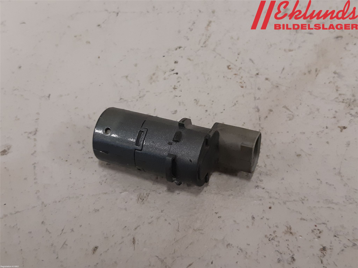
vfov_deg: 53.1
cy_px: 134
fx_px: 269
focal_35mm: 26
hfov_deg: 67.3
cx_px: 179
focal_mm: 3.93
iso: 160
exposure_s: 1/50
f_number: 1.7
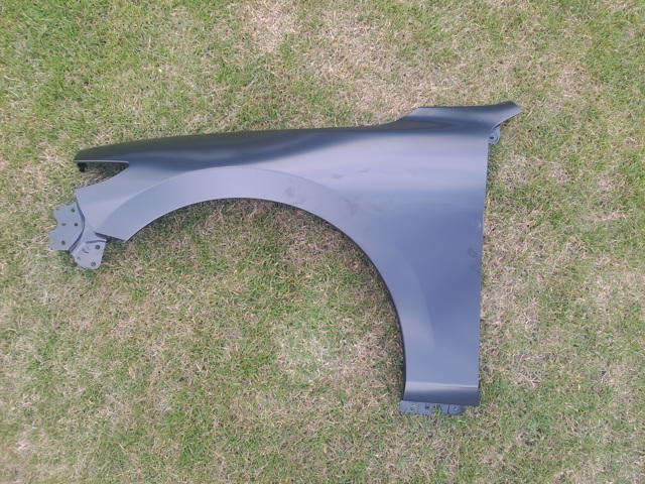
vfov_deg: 54.9
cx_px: 322
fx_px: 466
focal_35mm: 25
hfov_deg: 69.4
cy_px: 242
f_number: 1.8
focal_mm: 4.65
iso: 50
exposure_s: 1/100
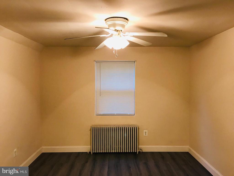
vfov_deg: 49.7
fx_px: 189
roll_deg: +0.2
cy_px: 88
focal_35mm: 28
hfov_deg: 63.4
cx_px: 117
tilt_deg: -0.4
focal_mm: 3.99
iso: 40
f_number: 1.8
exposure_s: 1/15
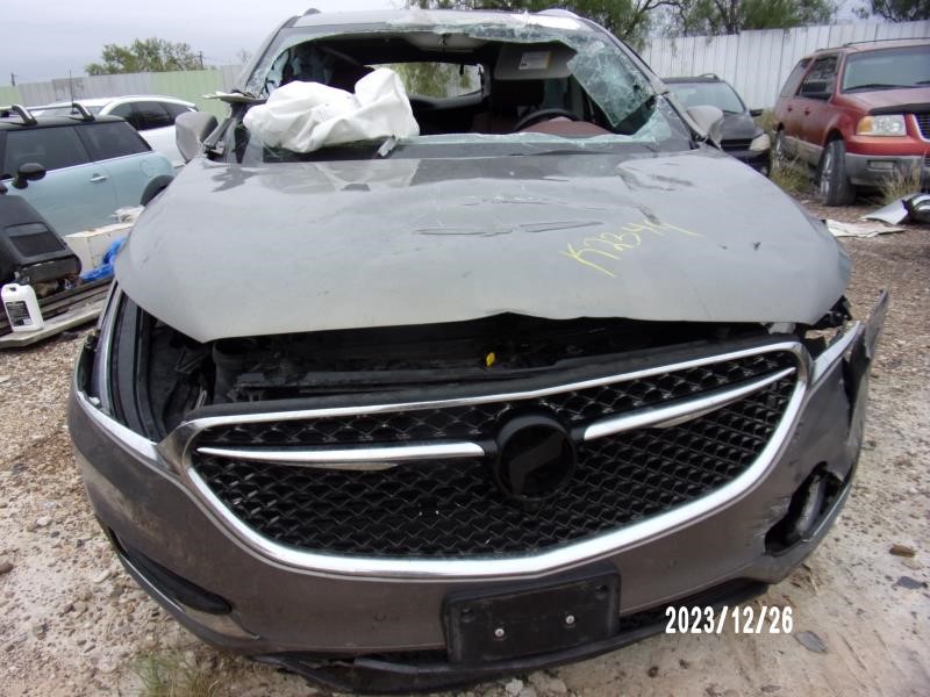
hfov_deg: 71.6
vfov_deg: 56.8
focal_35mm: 24
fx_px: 645
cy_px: 348
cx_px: 465
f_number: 3.3
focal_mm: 4.3
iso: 80
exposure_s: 1/240
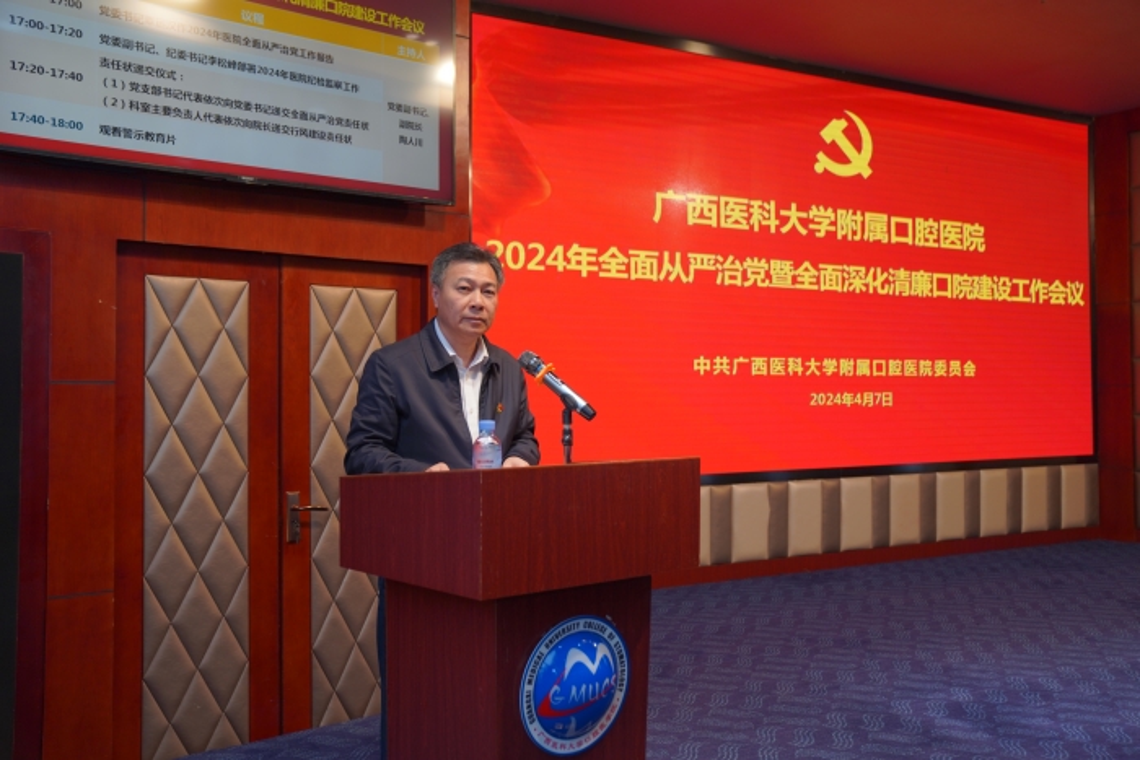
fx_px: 950
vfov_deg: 43.6
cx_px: 570
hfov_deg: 61.9
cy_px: 380
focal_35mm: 30
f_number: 3.2
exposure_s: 1/100
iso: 320
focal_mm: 30
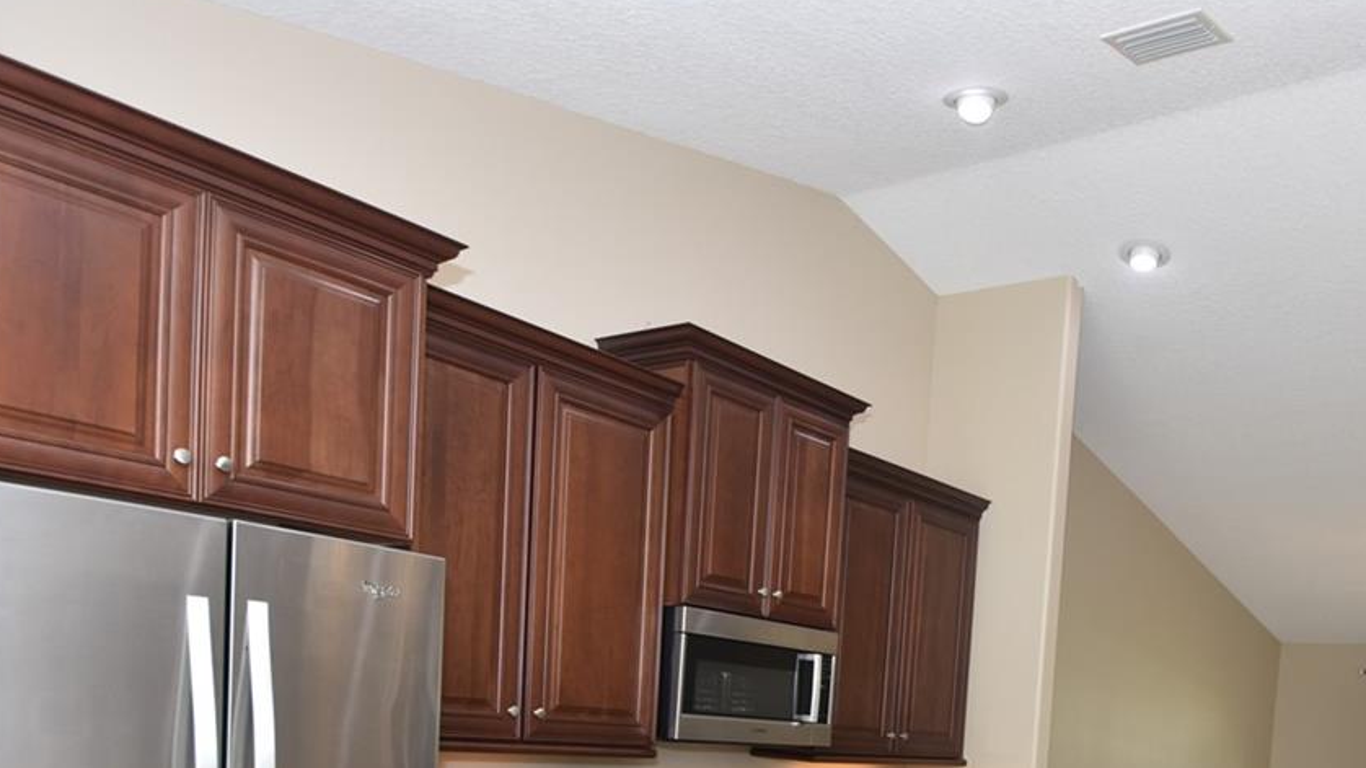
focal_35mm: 30
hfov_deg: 61.6
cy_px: 850
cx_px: 980
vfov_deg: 33.7
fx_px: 1086
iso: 200
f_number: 4
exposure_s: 1/60
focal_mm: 10
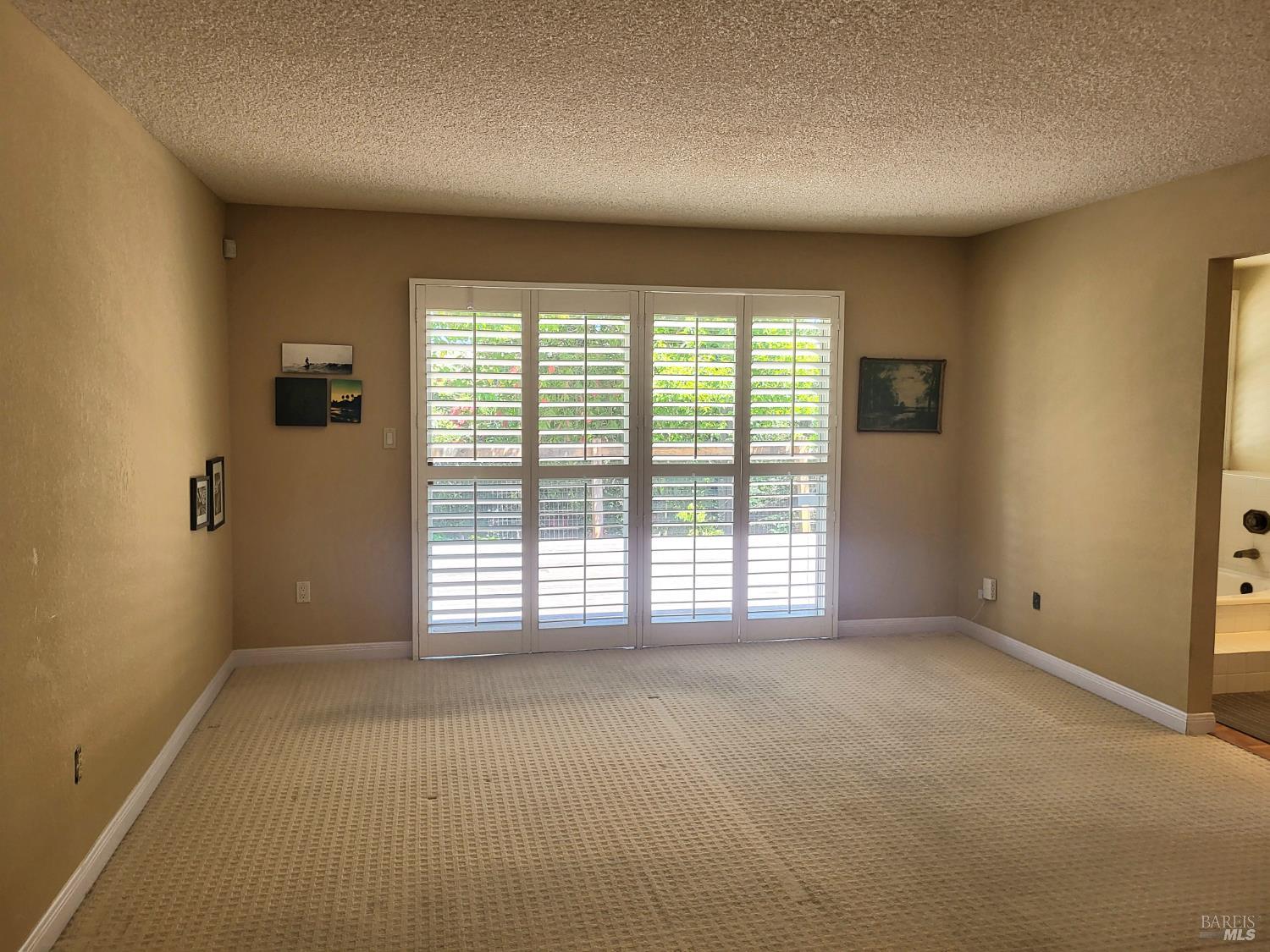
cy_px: 476
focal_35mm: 26
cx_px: 635
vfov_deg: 53.1
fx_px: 954
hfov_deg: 67.3
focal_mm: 5.4
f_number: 1.8
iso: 100
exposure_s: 1/120
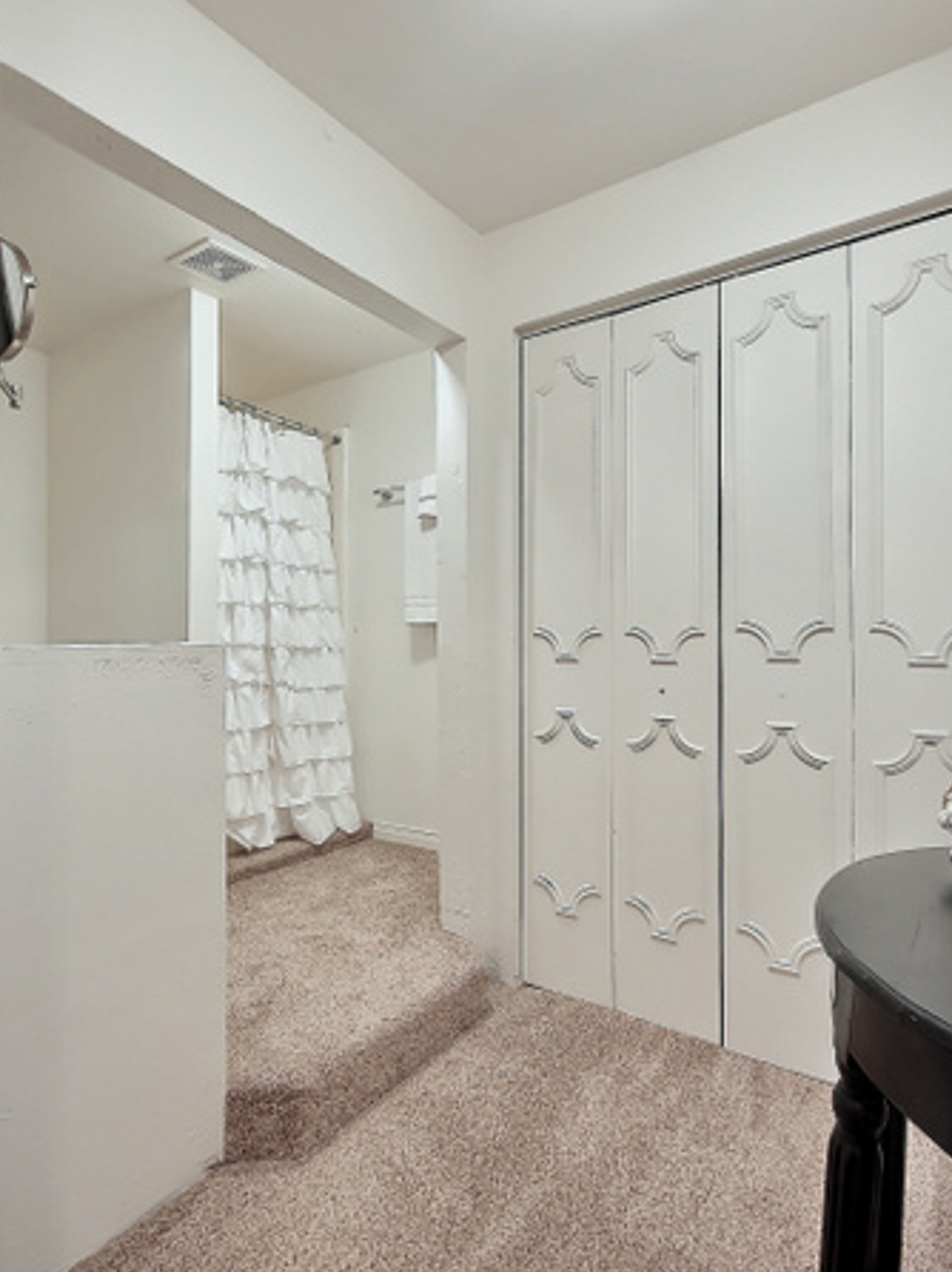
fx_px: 514
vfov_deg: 102.1
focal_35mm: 14
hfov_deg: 85.6
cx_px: 476
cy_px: 656
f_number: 2.2
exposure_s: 1/2
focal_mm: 2.2
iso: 800
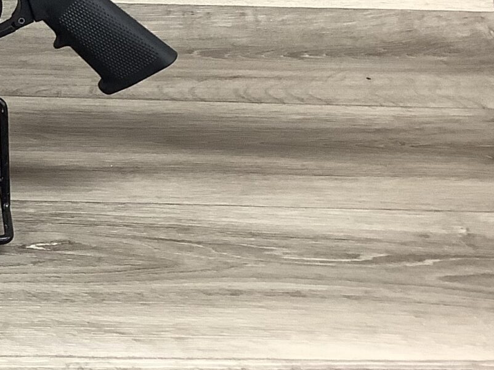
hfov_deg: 18.4
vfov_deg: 14.8
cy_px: 48
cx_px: -153
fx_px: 1412
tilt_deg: -21.3
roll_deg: -4.0
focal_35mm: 99
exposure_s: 1/60
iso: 100
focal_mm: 3.3
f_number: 2.4
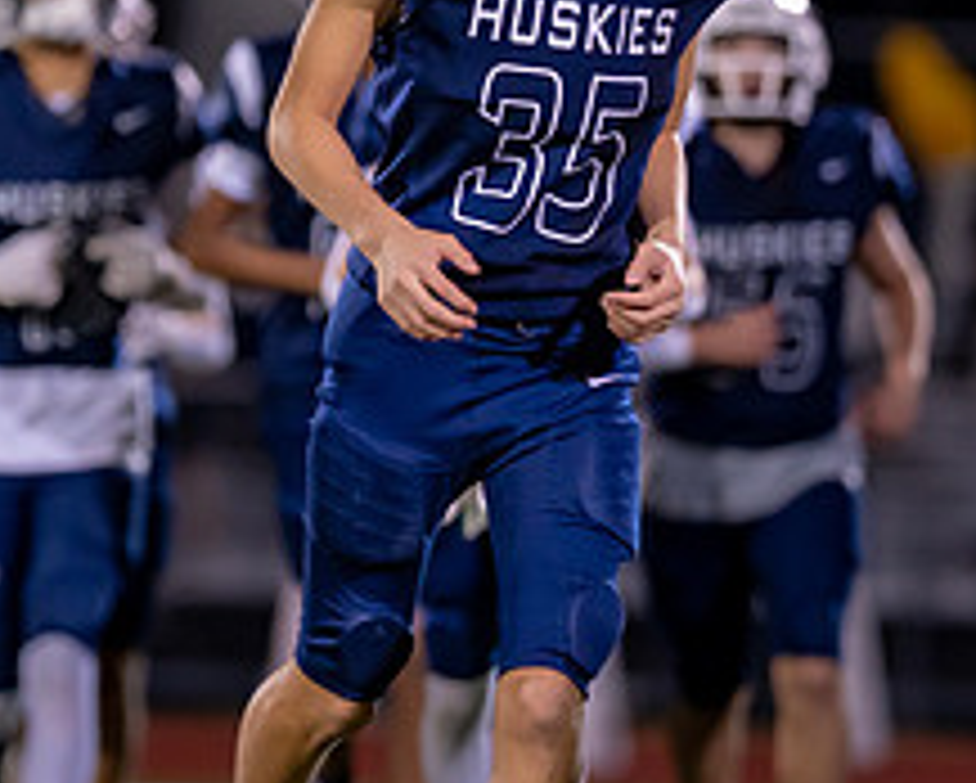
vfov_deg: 3.8
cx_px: 337
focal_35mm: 404
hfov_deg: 4.8
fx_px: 11680
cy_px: 157
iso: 1250
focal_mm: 135
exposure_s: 1/500
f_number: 1.8
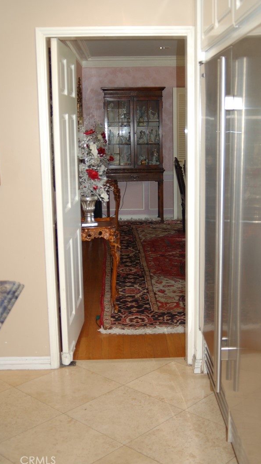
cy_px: 229
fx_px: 554
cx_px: 141
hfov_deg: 26.5
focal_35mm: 45
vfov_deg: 45.5
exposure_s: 1/60
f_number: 3.3
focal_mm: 28
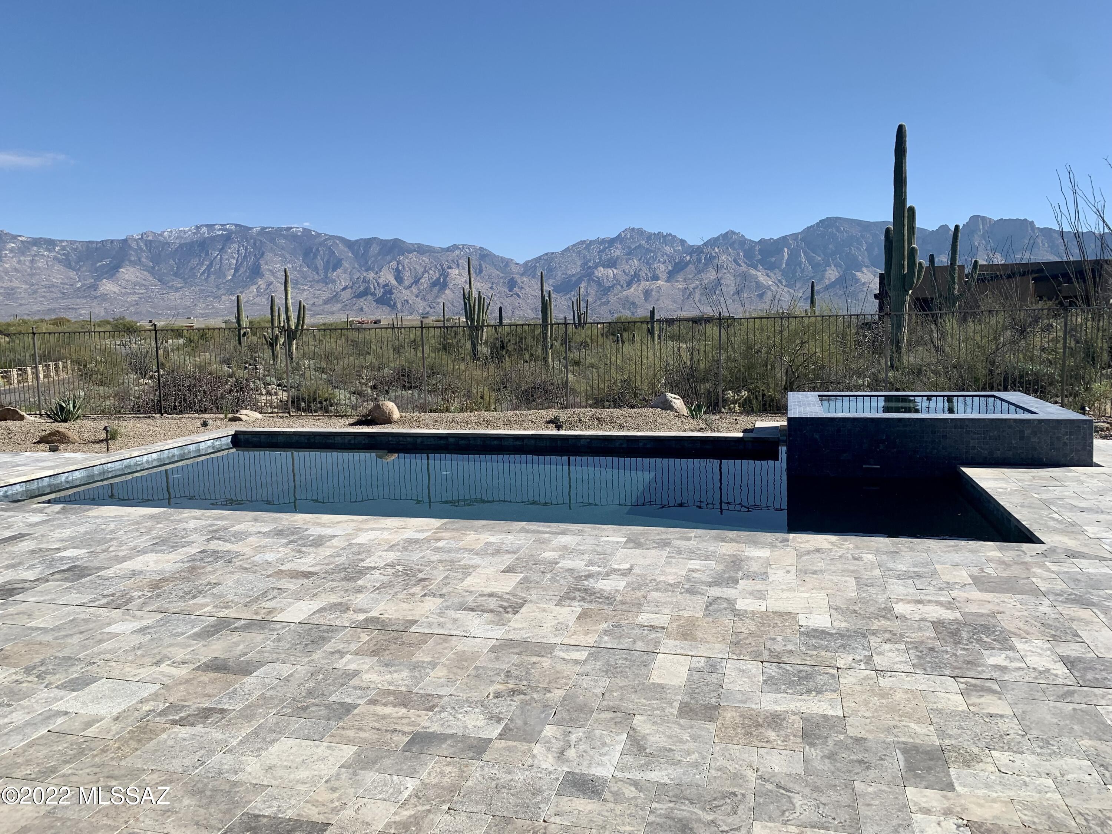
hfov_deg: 67.3
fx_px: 835
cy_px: 417
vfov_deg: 53.1
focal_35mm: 26
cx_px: 556
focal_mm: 4.25
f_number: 1.8
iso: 25
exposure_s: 1/3650
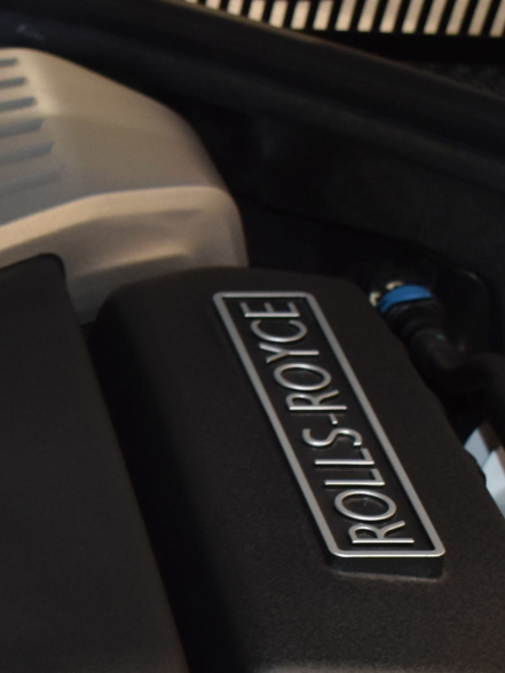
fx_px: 3056
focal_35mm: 157
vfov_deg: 12.3
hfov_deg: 8.8
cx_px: -554
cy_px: 809
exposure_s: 1/60
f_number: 5
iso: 400
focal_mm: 25
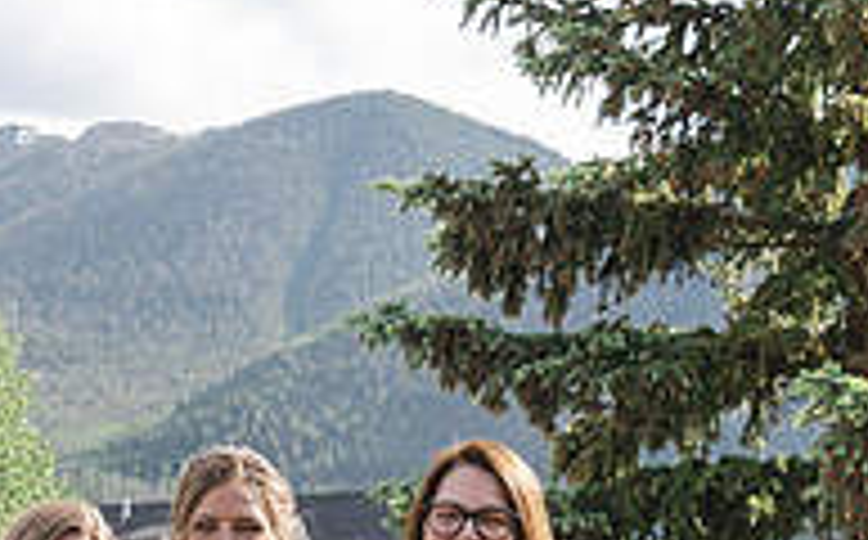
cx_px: 216
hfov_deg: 23.9
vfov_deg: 14.0
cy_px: 844
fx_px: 2031
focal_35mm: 86
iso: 200
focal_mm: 28
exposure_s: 1/1250
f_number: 2.8
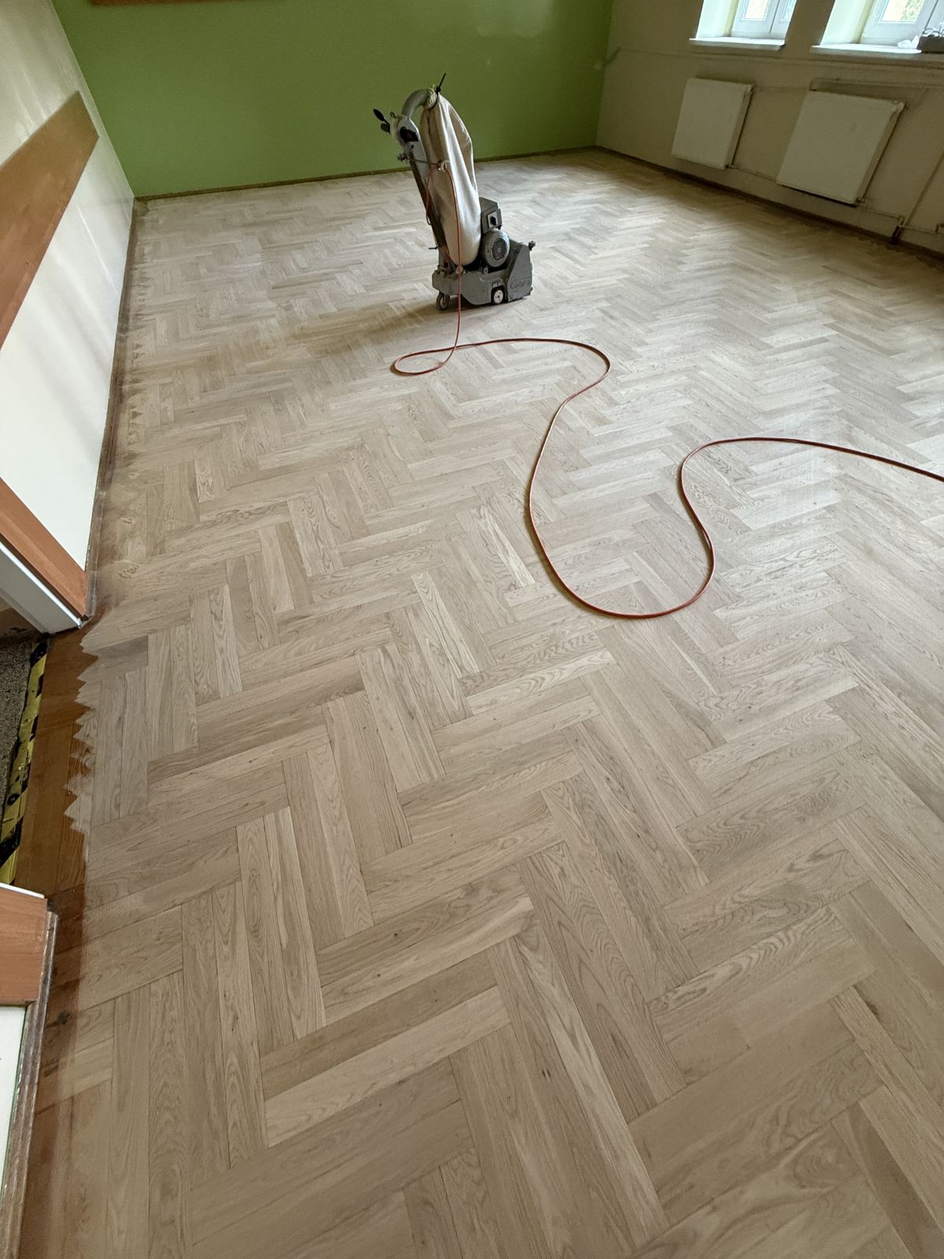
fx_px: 509
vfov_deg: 102.1
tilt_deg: -51.2
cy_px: 630
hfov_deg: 85.7
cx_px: 472
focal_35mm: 14
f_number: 2.2
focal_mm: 2.22
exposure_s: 1/73
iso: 320
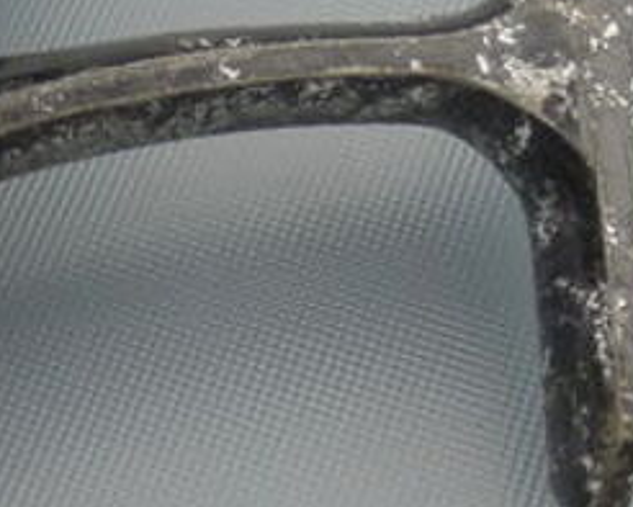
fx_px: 2380
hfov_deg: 14.5
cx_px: -185
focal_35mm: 127
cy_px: -369
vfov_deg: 11.4
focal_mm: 4.3
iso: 100
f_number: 3.3
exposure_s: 1/200
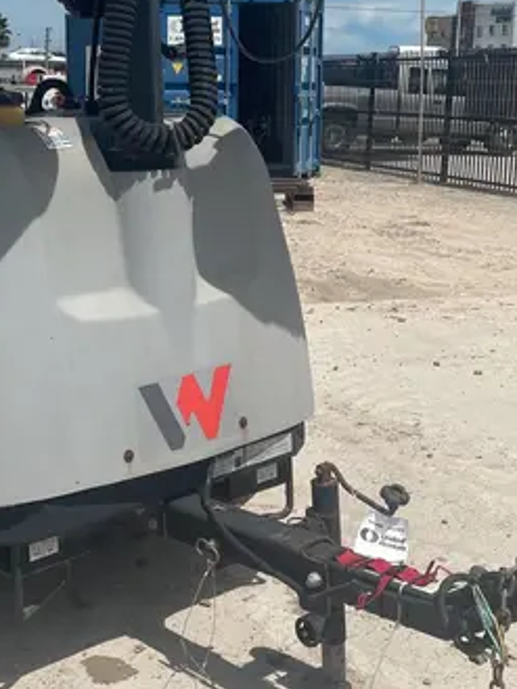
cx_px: 147
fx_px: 1154
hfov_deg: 25.0
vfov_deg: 32.9
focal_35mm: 58
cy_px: 217
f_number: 1.6
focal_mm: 4.2
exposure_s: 1/7813
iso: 32
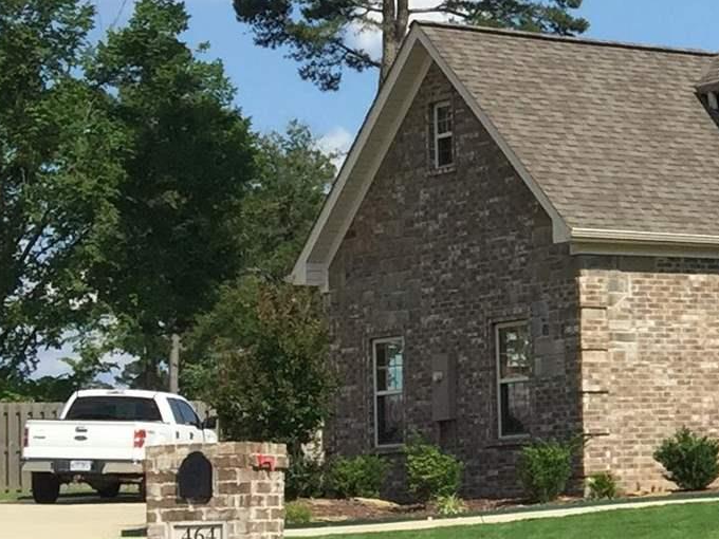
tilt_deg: +4.7
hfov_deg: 13.4
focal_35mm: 131
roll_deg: +2.5
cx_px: 1344
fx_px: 2721
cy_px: 285
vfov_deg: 11.3
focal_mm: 4.15
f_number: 2.2
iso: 32
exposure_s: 1/2083
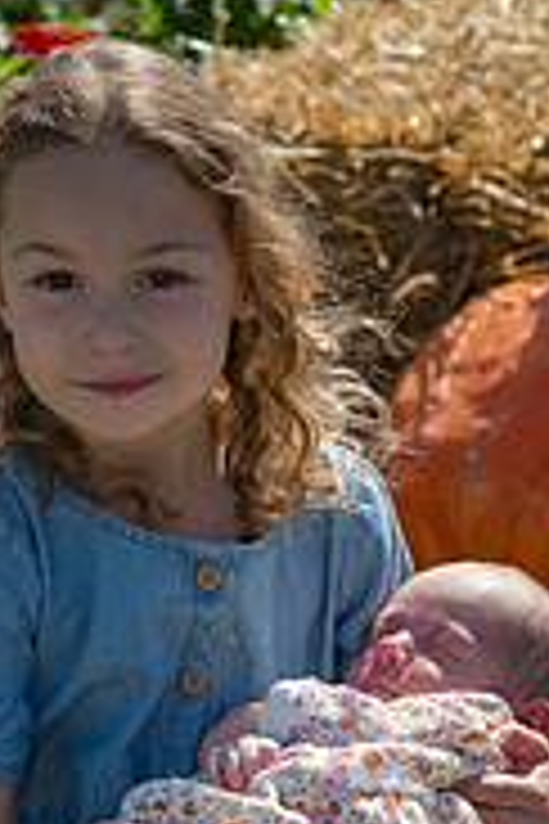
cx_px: 225
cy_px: 666
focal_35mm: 209
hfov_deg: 6.6
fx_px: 4781
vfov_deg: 9.8
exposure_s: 1/1250
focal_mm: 85
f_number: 6.3
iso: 400
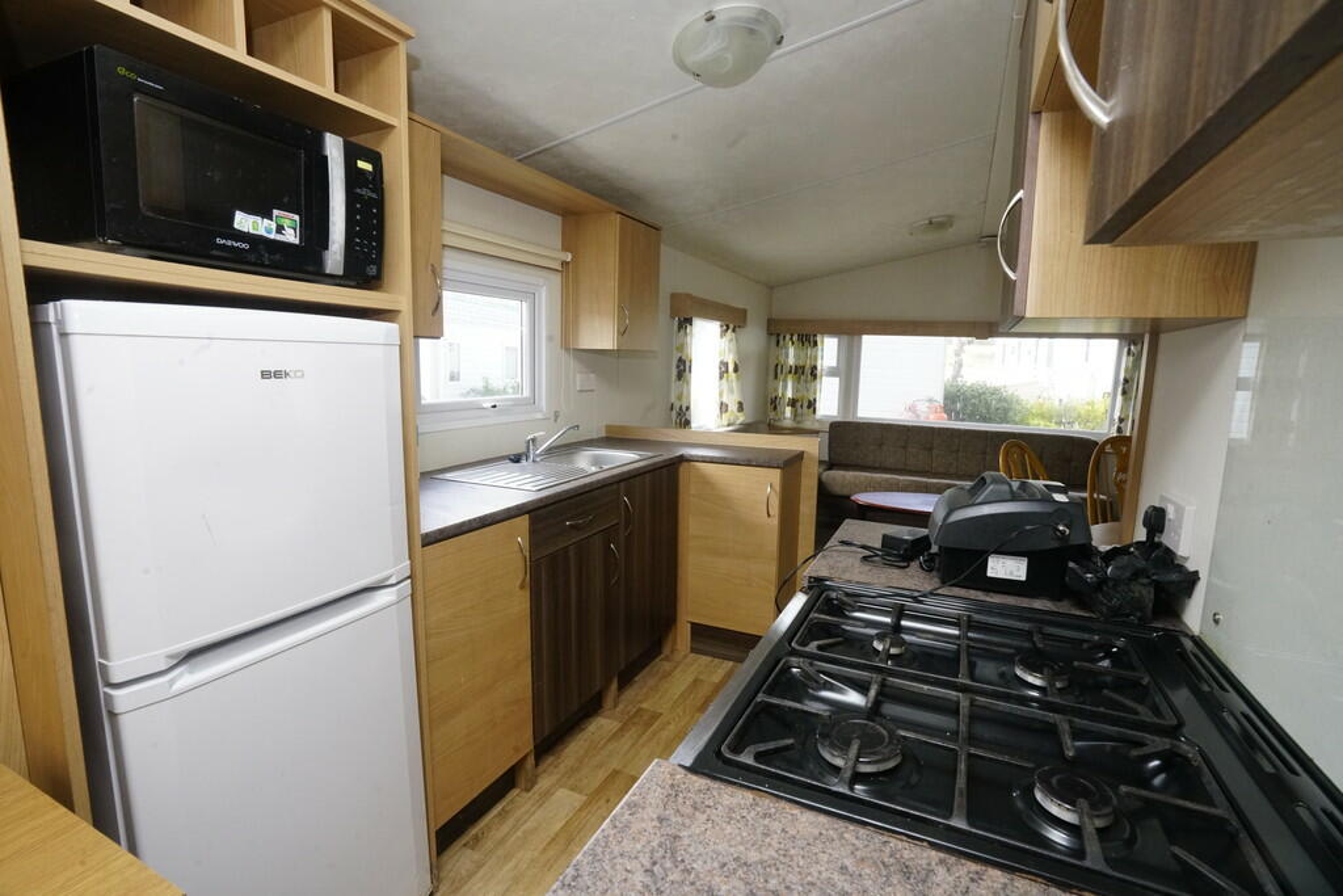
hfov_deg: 96.7
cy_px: 448
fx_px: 597
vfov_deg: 73.8
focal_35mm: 16
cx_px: 672
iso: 3200
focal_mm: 16
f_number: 14
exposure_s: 1/60
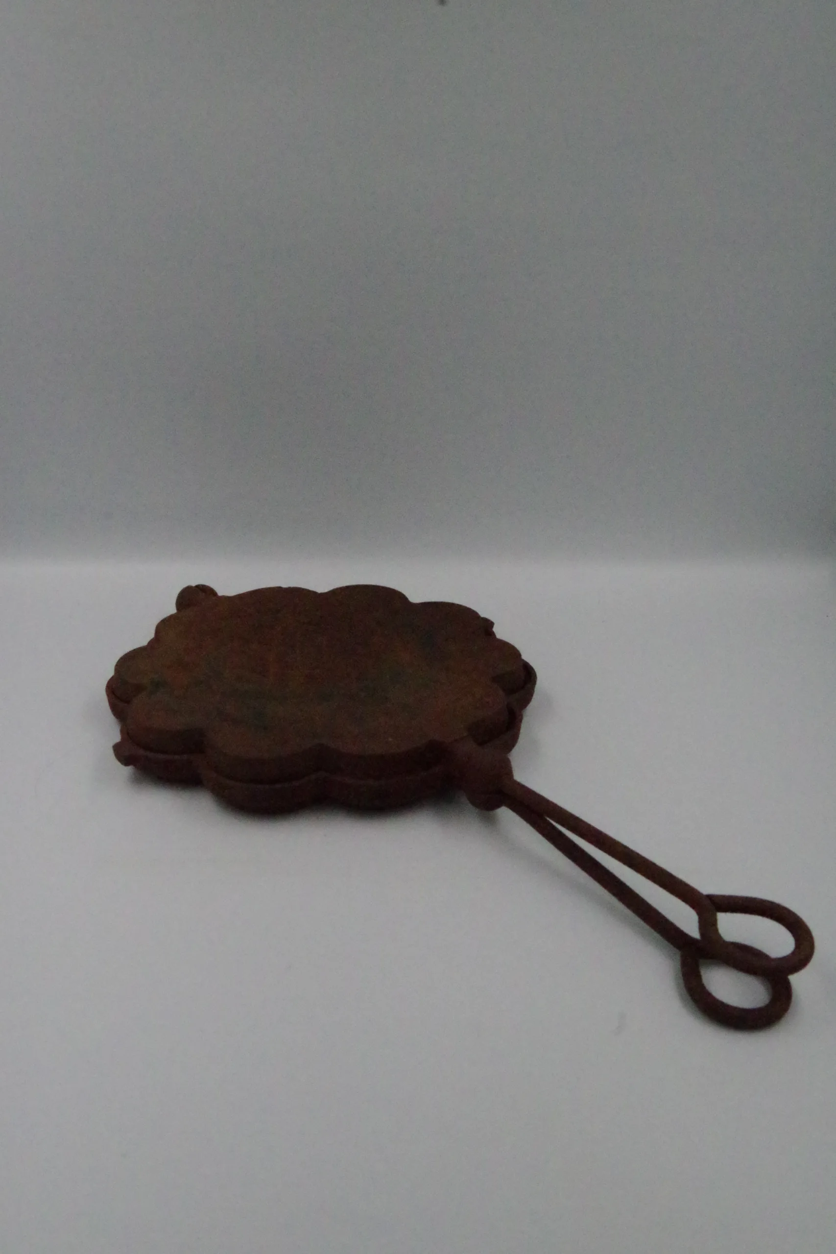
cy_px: 627
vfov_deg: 60.3
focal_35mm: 31
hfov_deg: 42.3
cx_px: 418
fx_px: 1080
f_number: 13
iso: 12800
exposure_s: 1/4000
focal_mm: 21
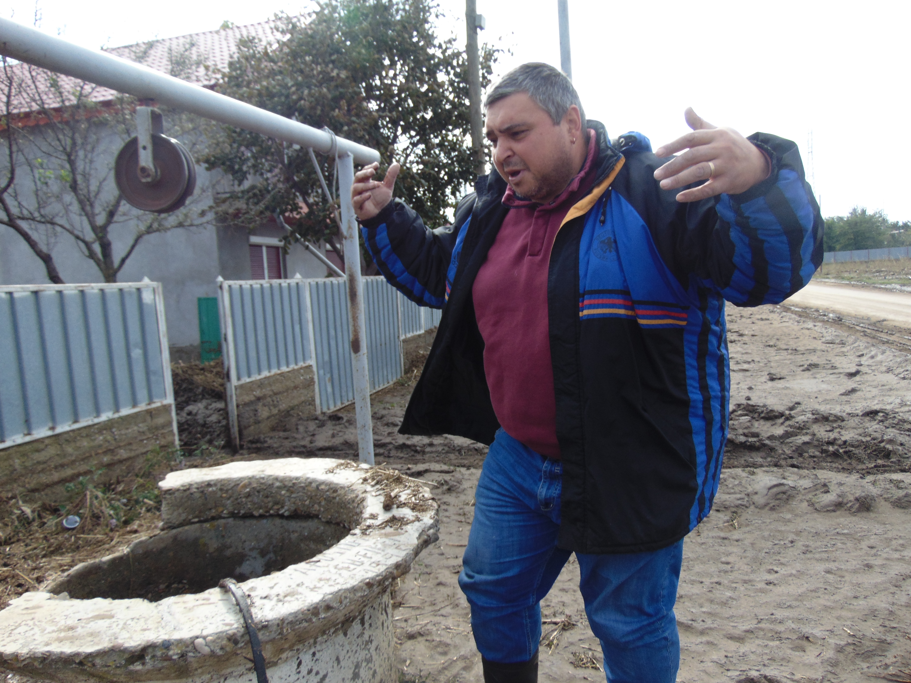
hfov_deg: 69.4
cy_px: 342
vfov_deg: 54.9
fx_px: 658
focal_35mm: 25
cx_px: 456
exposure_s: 1/640
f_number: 3
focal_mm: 4.5
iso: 80
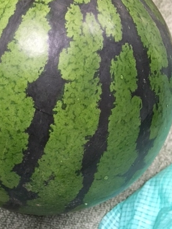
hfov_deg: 33.1
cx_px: 50
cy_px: 91
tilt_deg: -60.9
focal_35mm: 43
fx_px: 285
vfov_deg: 43.6
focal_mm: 4.15
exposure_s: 1/30
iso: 250
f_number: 2.2
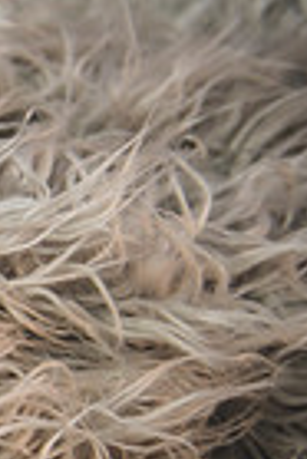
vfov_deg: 11.6
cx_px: -631
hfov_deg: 7.0
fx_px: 2233
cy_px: 477
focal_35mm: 175
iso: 100
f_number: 2.8
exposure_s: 1/125
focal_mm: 42
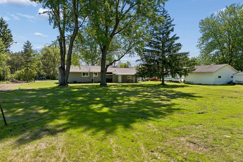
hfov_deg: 71.5
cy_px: 91
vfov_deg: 51.2
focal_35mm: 25
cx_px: 122
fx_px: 169
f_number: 2.8
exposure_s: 1/1600
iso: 120
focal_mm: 12.3
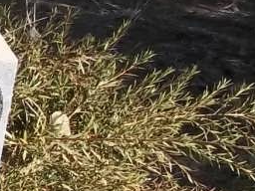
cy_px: 13
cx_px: -236
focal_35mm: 150
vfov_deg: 9.8
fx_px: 1105
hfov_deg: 11.9
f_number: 5.5
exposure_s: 1/200
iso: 80
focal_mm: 5.7
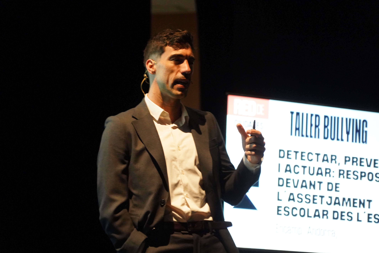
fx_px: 2084
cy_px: 126
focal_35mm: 198
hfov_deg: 10.4
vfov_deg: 6.9
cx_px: 190
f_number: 6.3
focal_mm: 198
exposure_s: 1/80
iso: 12800
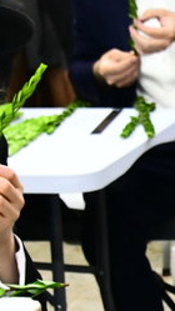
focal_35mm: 212
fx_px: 1749
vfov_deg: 10.1
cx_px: 459
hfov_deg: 5.5
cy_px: 228
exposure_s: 1/160
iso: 3200
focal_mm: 36
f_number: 5
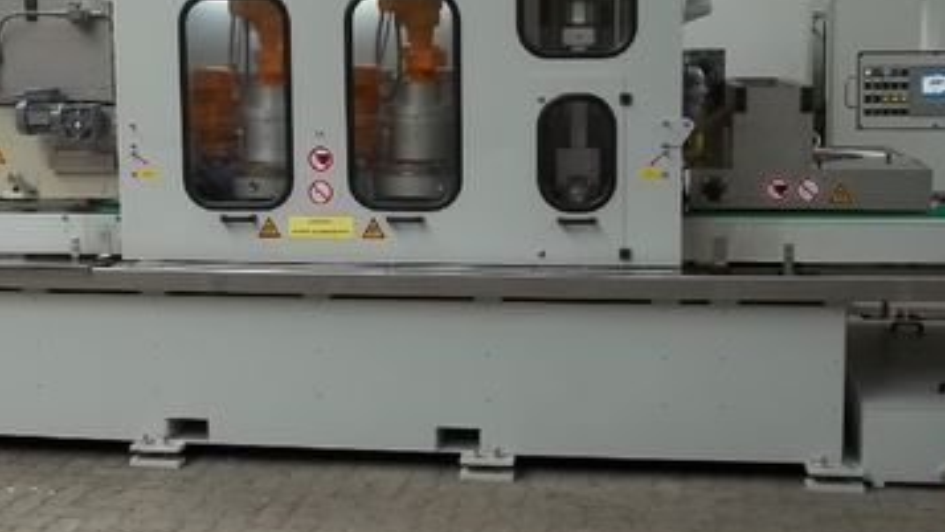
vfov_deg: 21.8
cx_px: 402
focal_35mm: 55
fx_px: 1378
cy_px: 221
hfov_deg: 37.8
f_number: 3.1
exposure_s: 1/40
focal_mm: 6.5
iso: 64
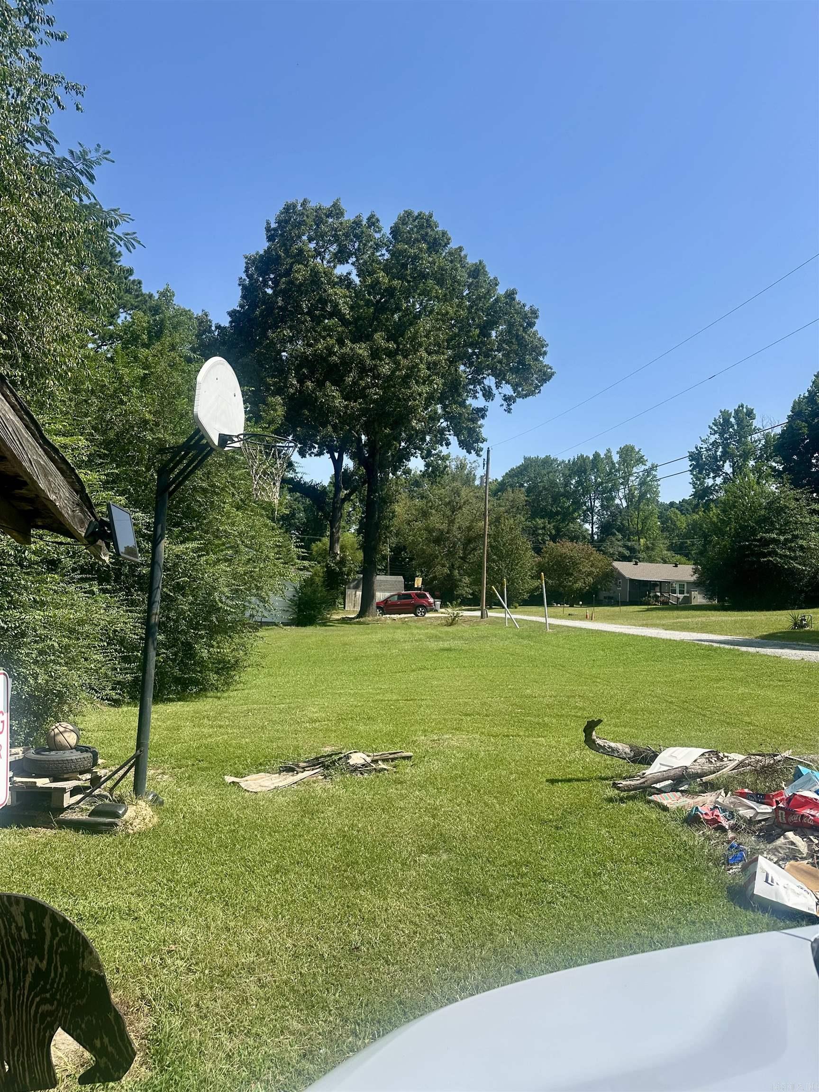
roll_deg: -3.7
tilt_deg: +2.9
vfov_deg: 71.6
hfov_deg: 56.8
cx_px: 410
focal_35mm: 24
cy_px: 546
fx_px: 757
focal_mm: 6.86
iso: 80
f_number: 1.78
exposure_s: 1/4016
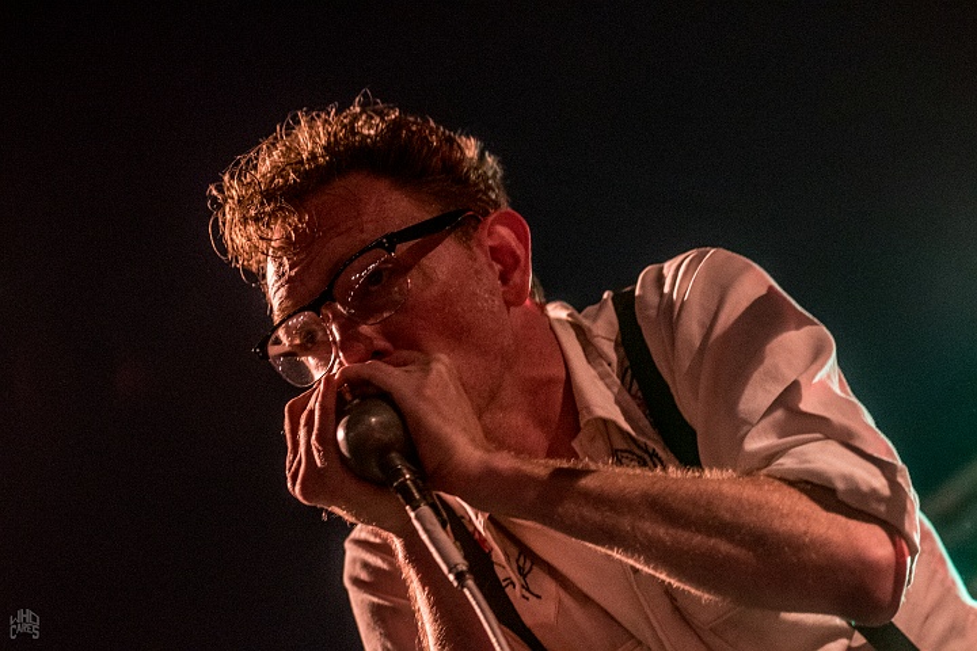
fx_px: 2849
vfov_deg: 13.0
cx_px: 488
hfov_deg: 19.5
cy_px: 326
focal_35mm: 105
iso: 1250
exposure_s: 1/100
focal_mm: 70
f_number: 2.8
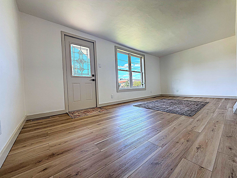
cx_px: 118
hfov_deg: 102.1
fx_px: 96
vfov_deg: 85.7
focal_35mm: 14
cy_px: 89
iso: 100
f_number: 2.2
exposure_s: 1/121
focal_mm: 2.22
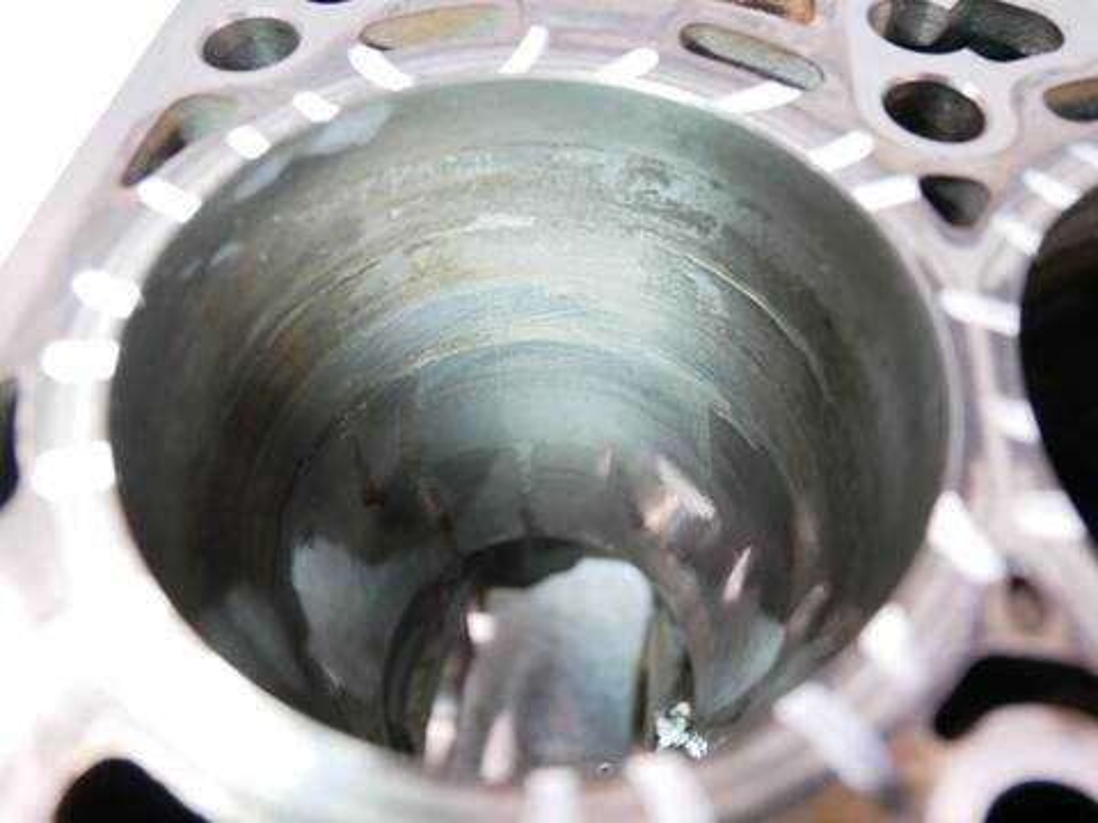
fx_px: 761
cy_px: 412
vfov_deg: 56.8
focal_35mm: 24
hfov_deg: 71.6
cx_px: 549
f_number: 3.5
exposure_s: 1/60
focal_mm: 12
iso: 2500
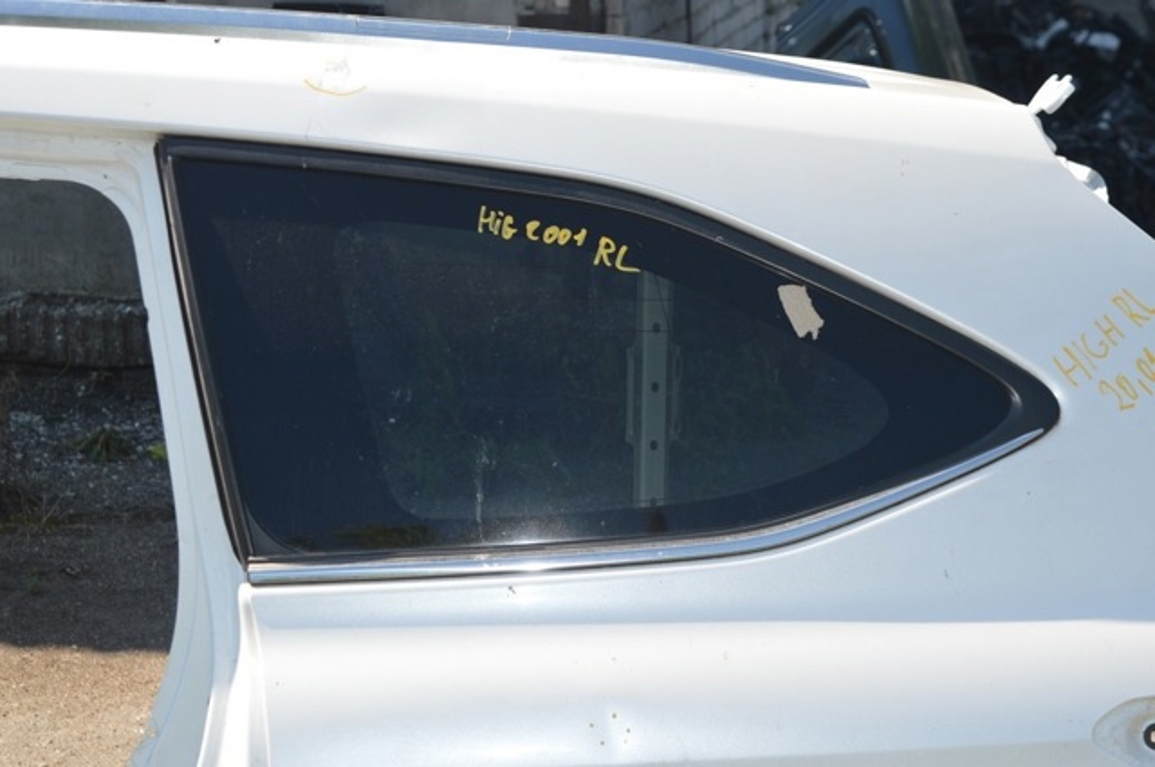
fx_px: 2019
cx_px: 578
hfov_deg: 31.9
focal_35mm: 63
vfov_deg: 21.5
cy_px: 384
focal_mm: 42
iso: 100
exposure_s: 1/200
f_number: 7.1
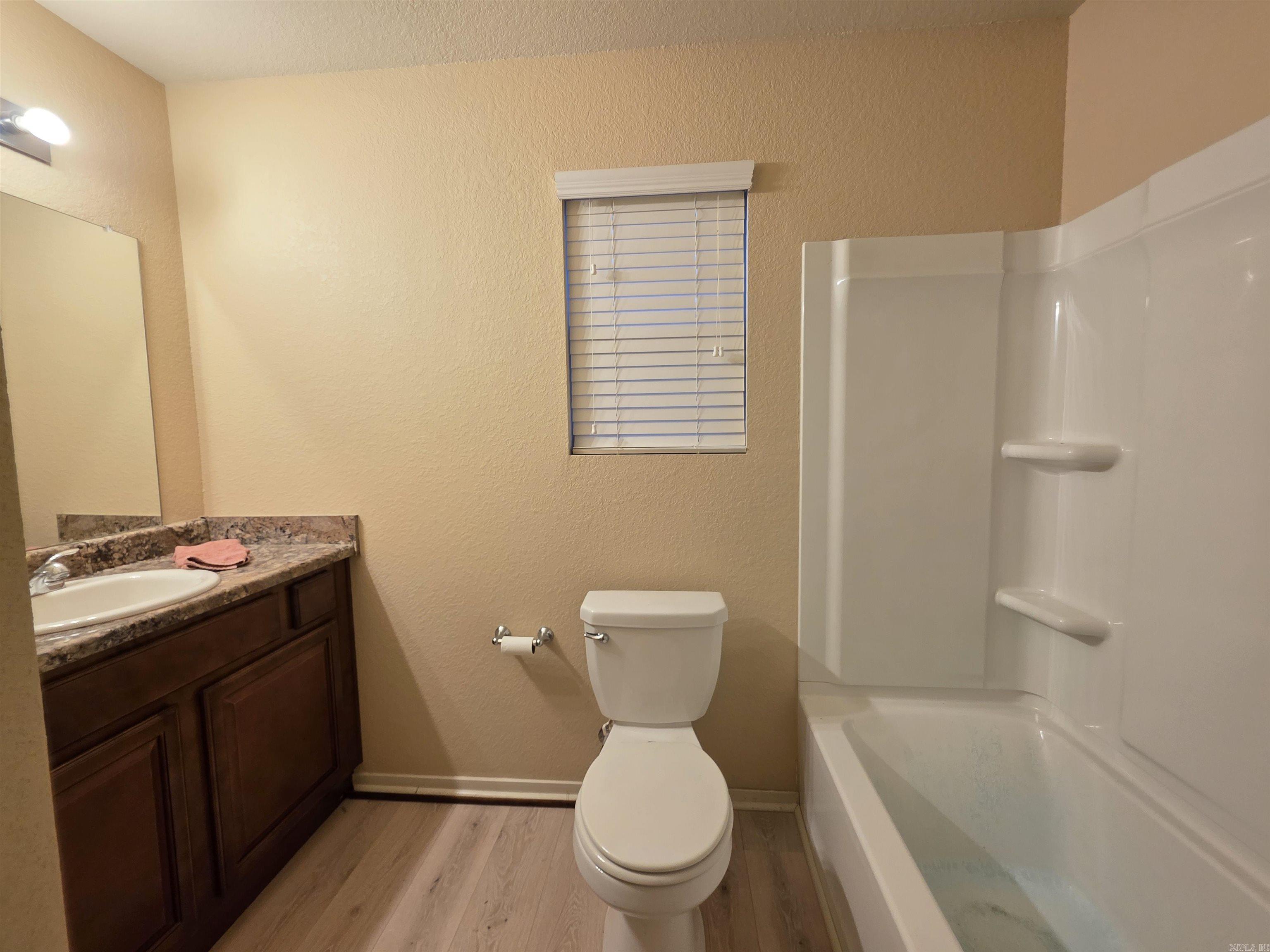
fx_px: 477
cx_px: 635
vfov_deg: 89.9
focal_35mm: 13
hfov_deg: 106.2
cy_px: 476
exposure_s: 1/60
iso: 160
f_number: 1.9
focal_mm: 2.2
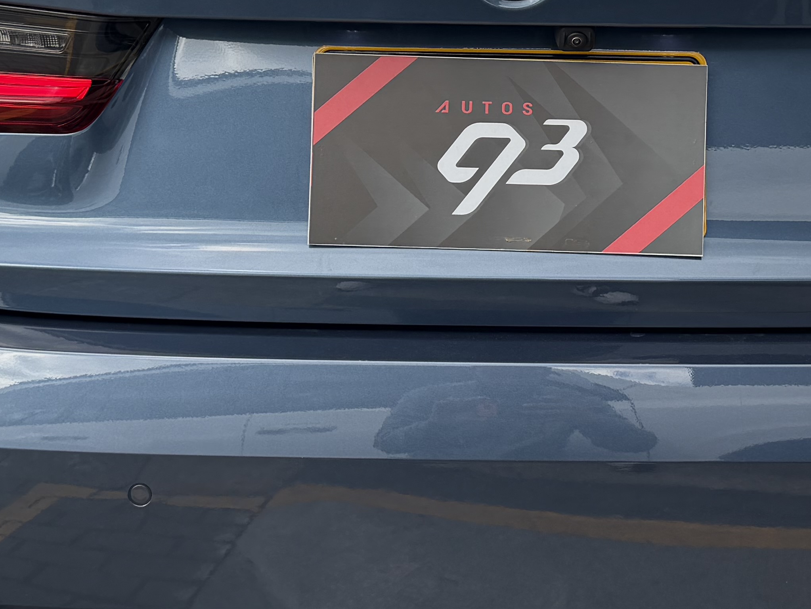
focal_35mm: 67
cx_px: 517
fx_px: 1570
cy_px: 106
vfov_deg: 21.6
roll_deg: -1.4
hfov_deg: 28.8
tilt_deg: -8.9
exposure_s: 1/1271
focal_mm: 6.76
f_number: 1.78
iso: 100
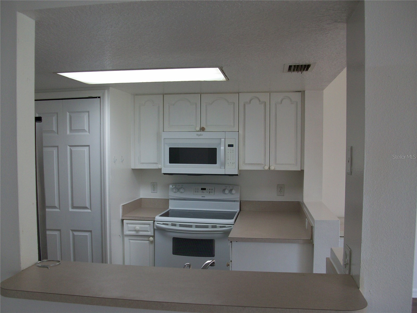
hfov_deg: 54.0
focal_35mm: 34
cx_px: 208
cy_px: 156
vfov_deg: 41.8
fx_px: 410
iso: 64
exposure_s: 1/62.9
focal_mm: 5.7
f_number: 2.8
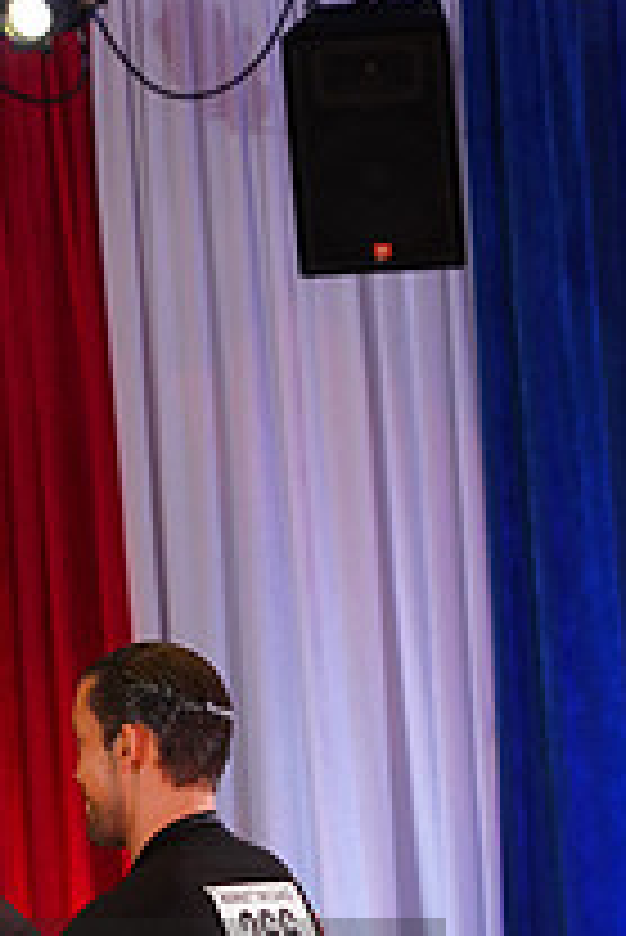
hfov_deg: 5.2
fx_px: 6822
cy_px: 1071
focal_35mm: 262
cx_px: -173
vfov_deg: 7.8
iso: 2000
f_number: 5.6
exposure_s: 1/160
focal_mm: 94
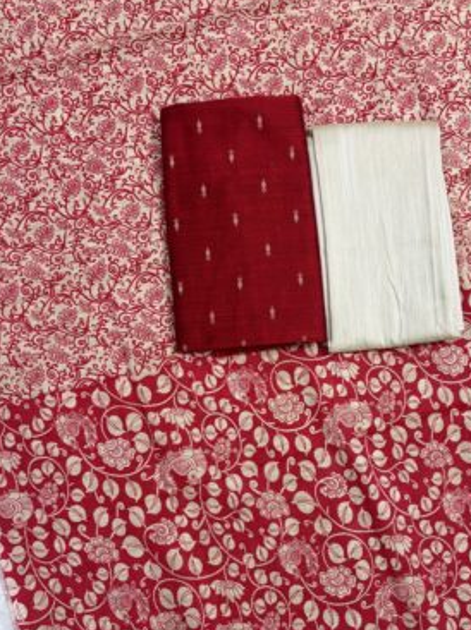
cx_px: 278
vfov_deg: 58.3
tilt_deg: -86.5
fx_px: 564
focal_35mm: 31
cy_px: 351
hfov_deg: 45.1
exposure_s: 1/50
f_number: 1.6
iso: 125
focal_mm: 5.96
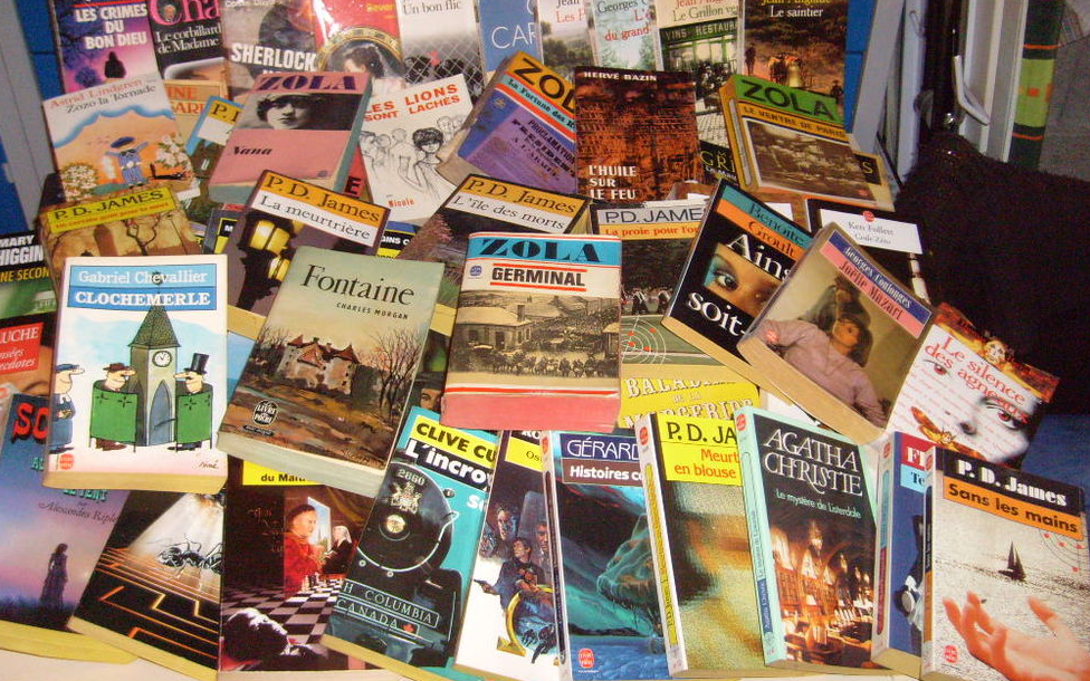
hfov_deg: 51.5
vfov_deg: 33.6
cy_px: 308
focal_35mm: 38
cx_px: 535
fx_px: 1129
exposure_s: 1/45
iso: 400
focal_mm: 5.8
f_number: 2.8
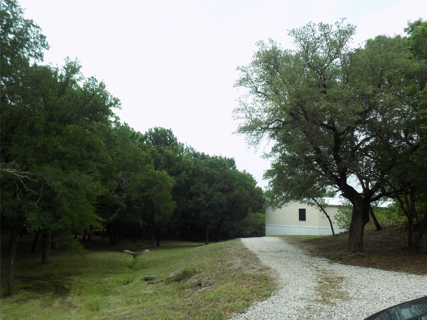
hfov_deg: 65.3
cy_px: 160
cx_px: 214
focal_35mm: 27
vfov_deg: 51.4
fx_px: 333
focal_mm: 4.8
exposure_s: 1/400
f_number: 3.2
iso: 80
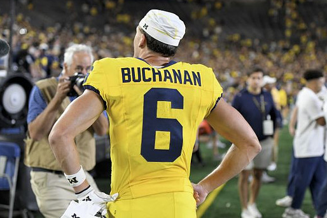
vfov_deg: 17.3
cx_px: 172
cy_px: 117
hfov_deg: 25.7
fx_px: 718
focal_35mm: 79
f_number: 2.8
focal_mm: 70
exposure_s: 1/800
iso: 2000
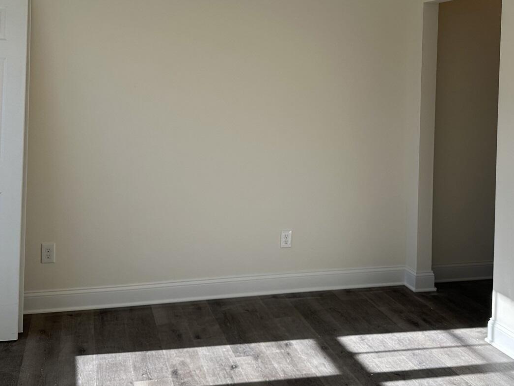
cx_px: 295
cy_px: 102
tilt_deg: -2.4
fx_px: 653
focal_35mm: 44
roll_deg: -1.9
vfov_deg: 32.3
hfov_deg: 42.8
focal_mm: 6.86
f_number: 1.78
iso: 80
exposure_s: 1/999
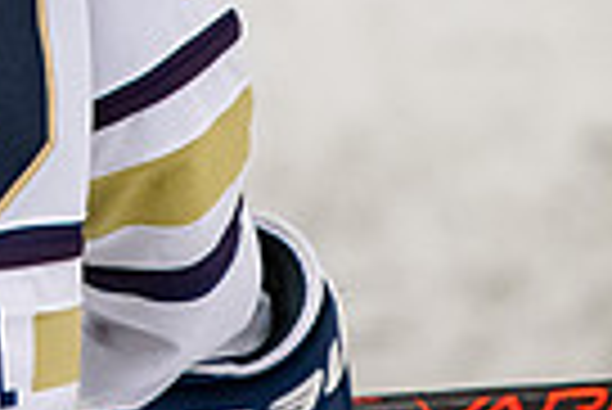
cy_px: -502
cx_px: -378
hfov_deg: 1.3
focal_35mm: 1589
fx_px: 27041
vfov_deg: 0.9
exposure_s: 1/800
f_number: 3.2
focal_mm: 195
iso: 2000
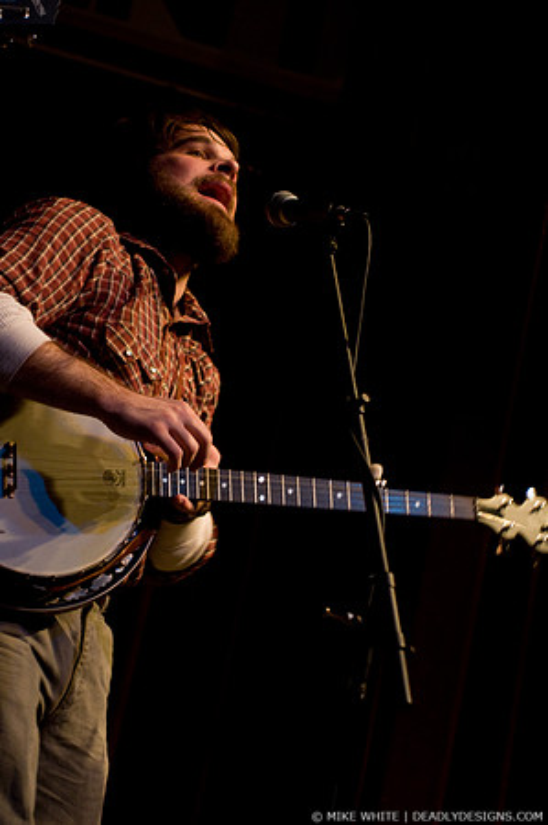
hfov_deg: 13.0
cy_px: 412
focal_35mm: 105
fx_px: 2403
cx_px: 274
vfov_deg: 19.5
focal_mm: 70
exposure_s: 1/50
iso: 800
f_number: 2.8
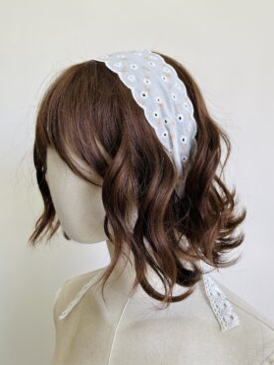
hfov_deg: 49.8
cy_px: 170
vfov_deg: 63.3
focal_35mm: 28
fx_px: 295
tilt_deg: +1.4
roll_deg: +0.7
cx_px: 134
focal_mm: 5.1
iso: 125
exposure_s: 1/120
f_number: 1.6
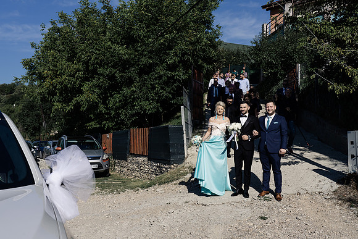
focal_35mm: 37
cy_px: 120
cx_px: 179
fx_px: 368
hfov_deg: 51.9
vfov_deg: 36.0
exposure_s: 1/500
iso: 100
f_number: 7.1
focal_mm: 37
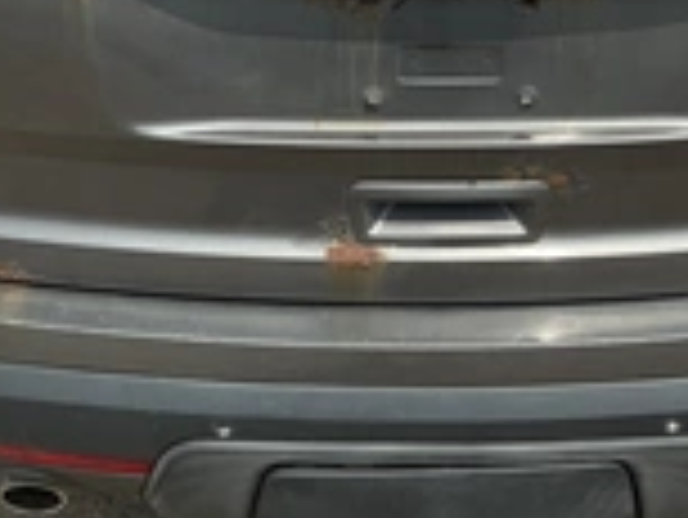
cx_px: 369
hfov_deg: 26.6
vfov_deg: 20.1
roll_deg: +1.8
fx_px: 1452
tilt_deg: -22.9
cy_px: 158
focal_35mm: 73
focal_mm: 3
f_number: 1.8
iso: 25
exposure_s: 1/1412
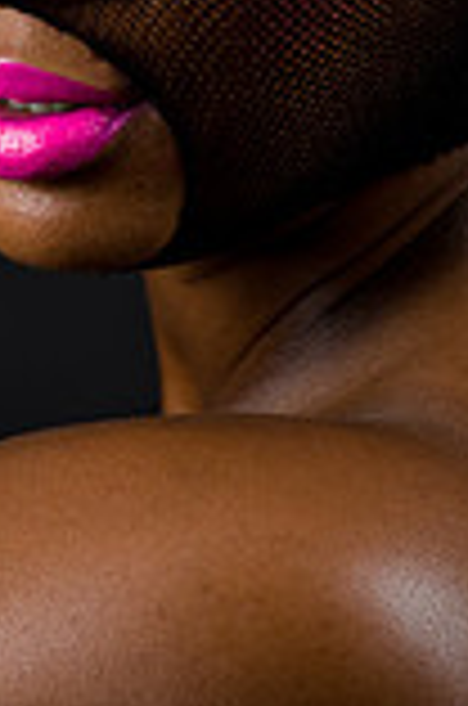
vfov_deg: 3.6
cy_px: -148
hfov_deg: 2.4
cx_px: 11
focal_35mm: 575
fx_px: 11261
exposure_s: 1/125
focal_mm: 200
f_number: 5.6
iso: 200
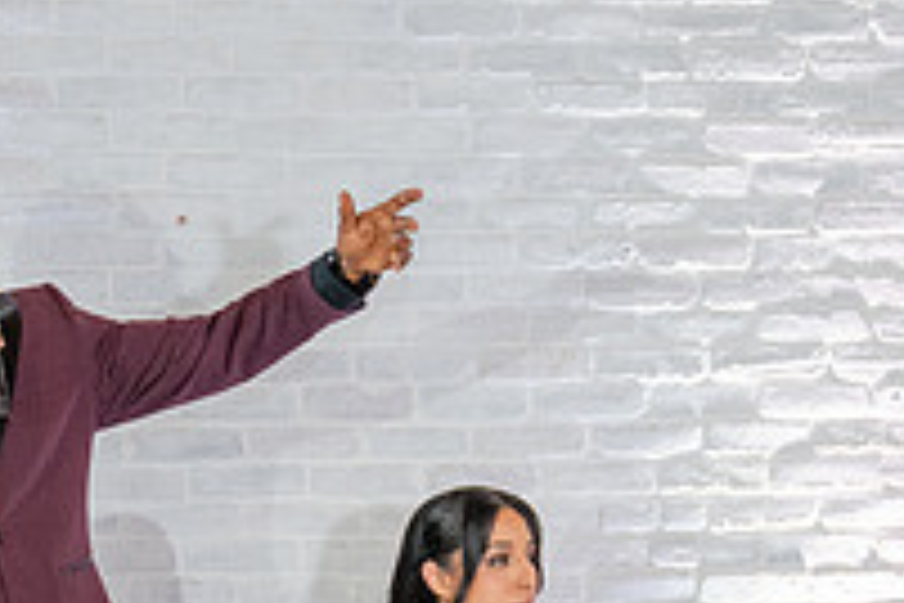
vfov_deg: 8.8
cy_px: 835
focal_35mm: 153
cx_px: 391
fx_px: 3842
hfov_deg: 13.4
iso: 2000
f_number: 2.8
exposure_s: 1/200
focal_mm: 53
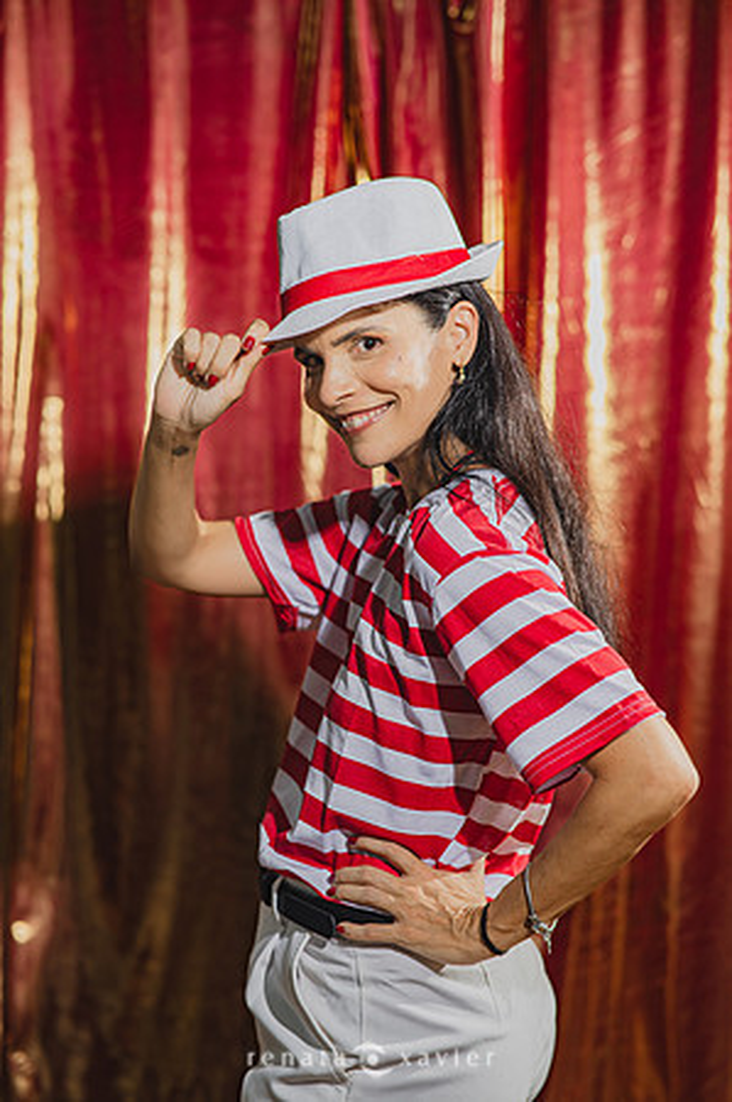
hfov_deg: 16.0
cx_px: 366
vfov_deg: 23.9
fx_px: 2598
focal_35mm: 85
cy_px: 551
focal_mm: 85
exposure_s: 1/200
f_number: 2.5
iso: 200
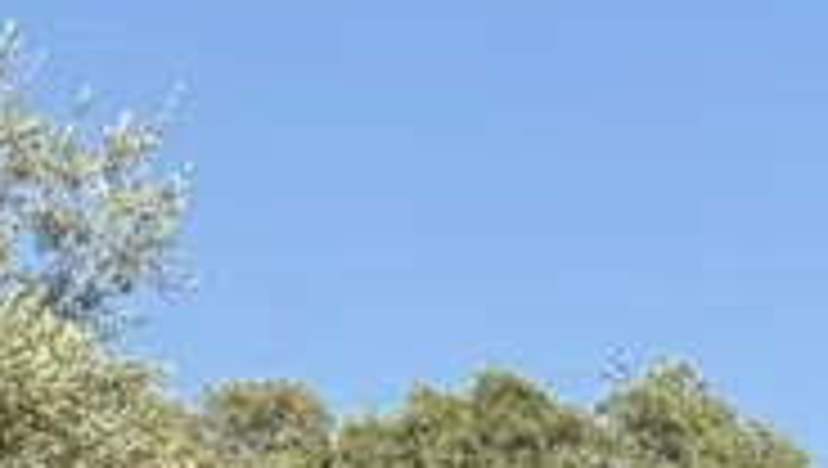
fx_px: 6396
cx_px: 1782
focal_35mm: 291
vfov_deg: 4.1
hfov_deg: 7.1
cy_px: 1422
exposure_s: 1/2833
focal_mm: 6.76
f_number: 1.78
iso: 64
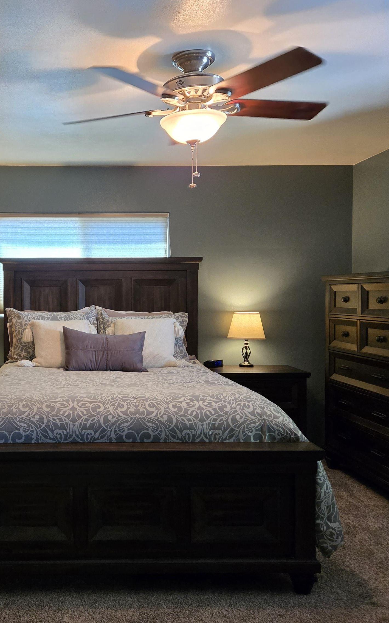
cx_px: 70
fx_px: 560
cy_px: 307
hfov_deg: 36.8
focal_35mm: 33
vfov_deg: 58.1
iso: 500
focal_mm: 5.4
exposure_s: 1/120
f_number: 1.8
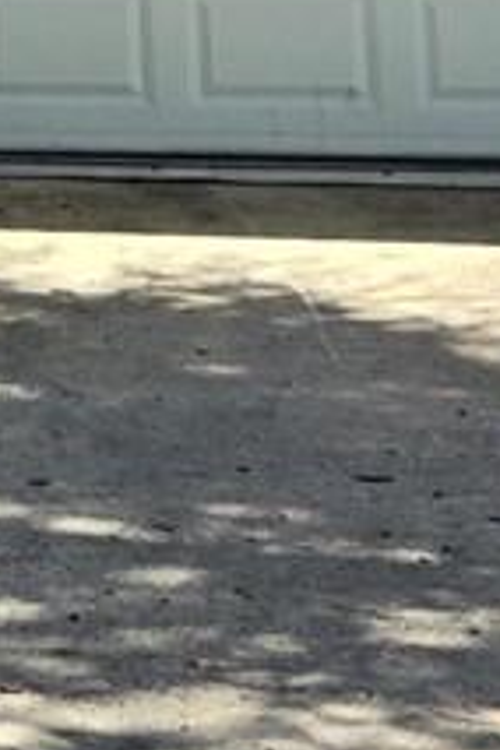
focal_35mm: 180
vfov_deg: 10.4
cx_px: -525
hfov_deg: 7.3
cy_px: -810
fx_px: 3750
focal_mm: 5.4
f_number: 1.8
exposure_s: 1/4666
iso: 80
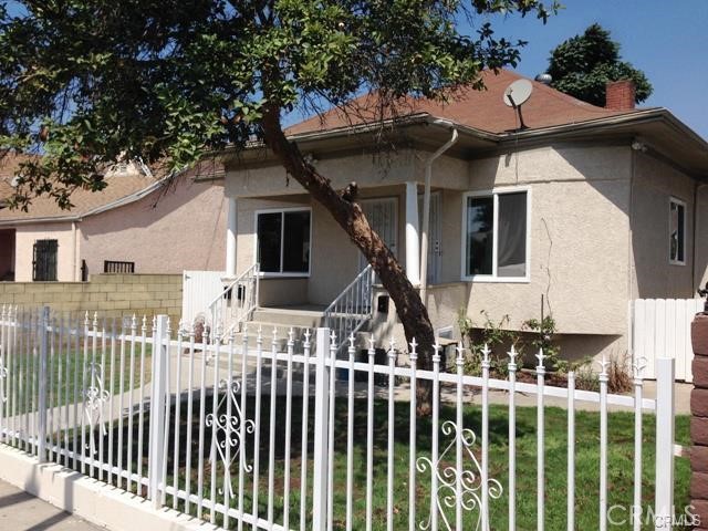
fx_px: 675
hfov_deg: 55.4
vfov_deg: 42.9
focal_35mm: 33
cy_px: 266
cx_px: 354
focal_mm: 4.12
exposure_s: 1/2584
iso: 50
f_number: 2.4
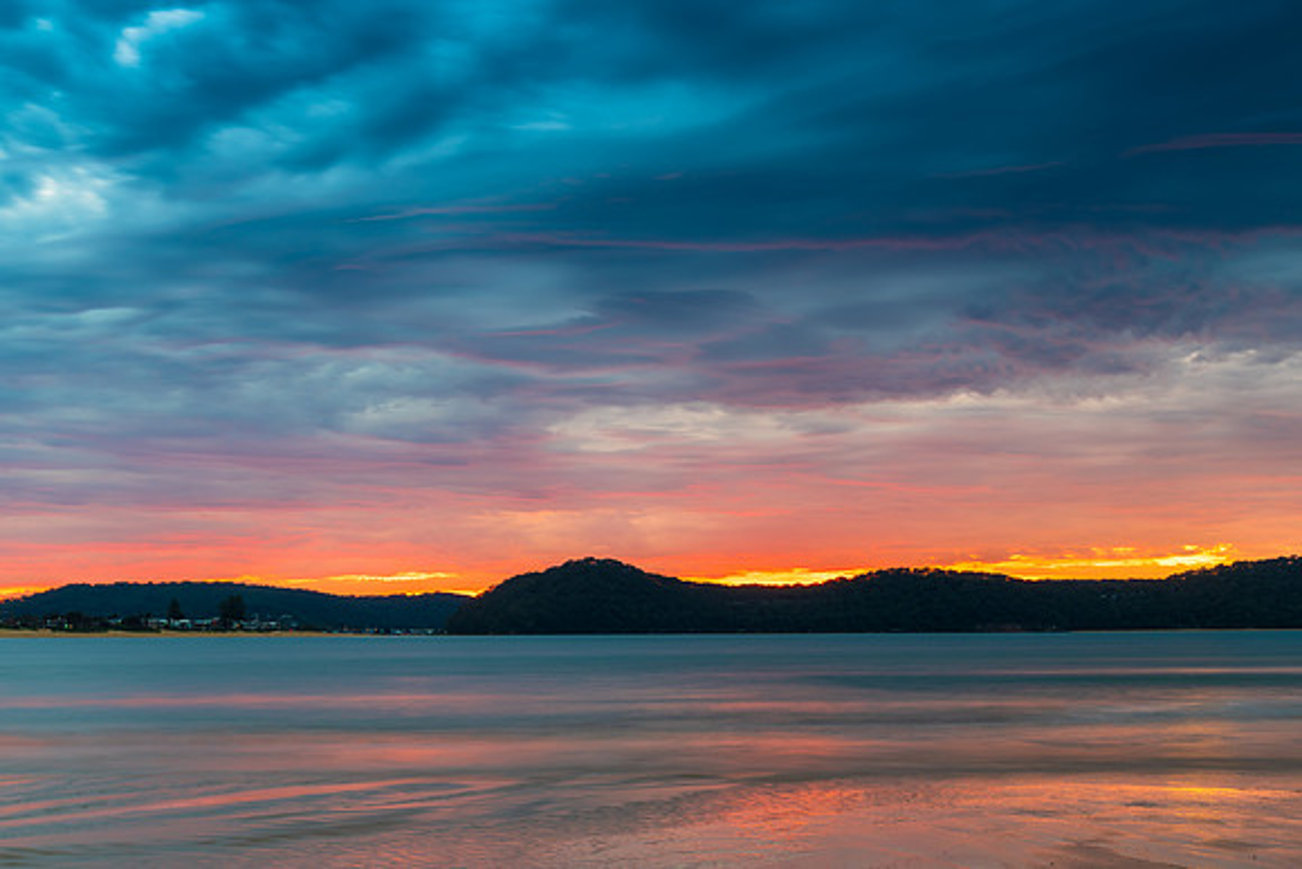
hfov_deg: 39.0
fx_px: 1836
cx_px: 651
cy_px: 434
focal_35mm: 51
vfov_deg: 26.6
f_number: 10
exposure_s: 6
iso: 64
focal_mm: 50
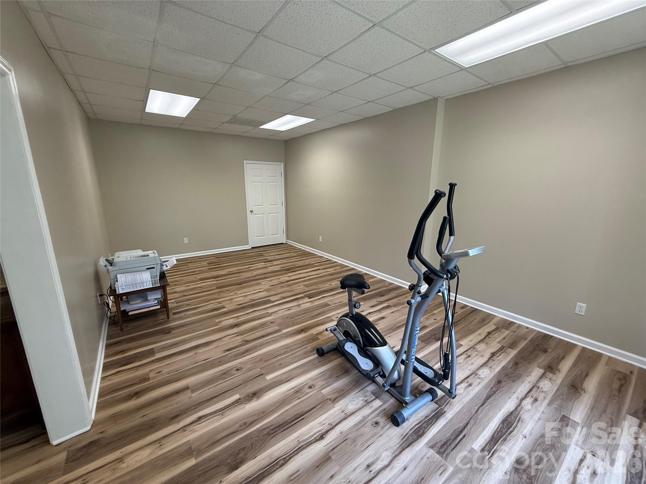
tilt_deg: -10.9
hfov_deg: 102.1
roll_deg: -0.8
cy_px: 242
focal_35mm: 14
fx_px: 261
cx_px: 323
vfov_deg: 85.7
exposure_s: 1/120
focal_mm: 2.22
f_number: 2.2
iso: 200
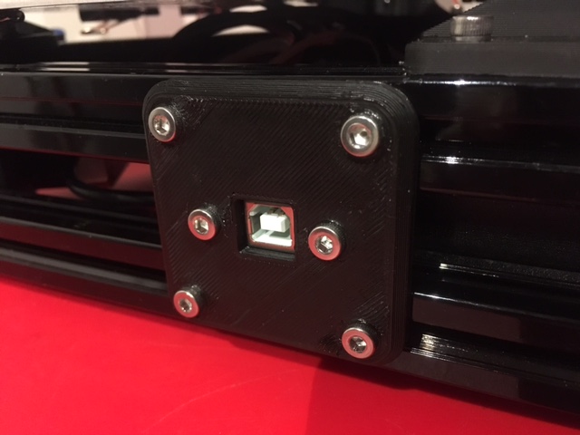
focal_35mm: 29
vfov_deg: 48.2
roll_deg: +3.2
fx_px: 486
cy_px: 218
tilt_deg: -22.6
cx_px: 290
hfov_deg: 61.7
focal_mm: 4.15
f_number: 2.2
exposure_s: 1/17
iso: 400
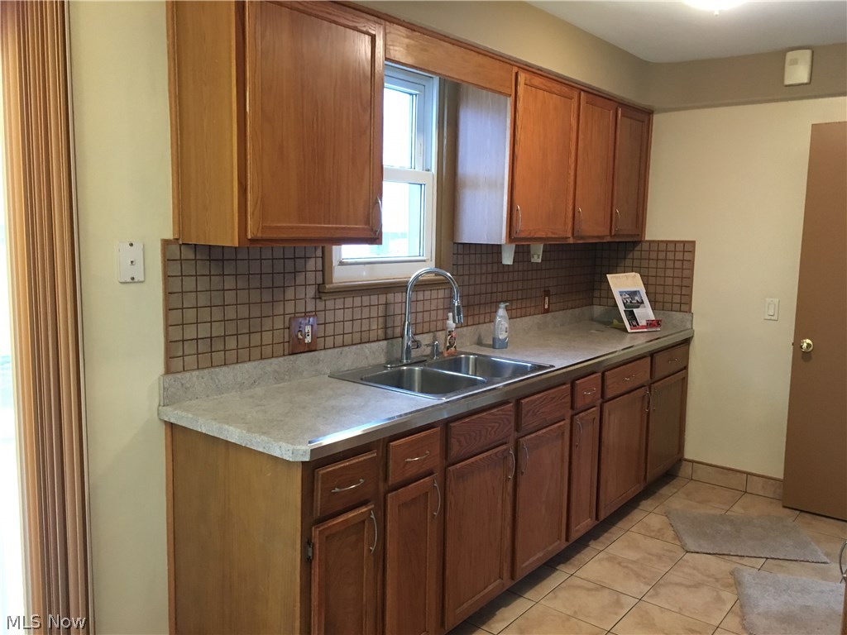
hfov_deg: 61.7
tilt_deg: -7.9
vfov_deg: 48.2
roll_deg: -1.2
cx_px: 424
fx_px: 710
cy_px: 318
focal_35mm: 29
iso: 160
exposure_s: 1/30
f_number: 2.2
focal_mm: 4.15
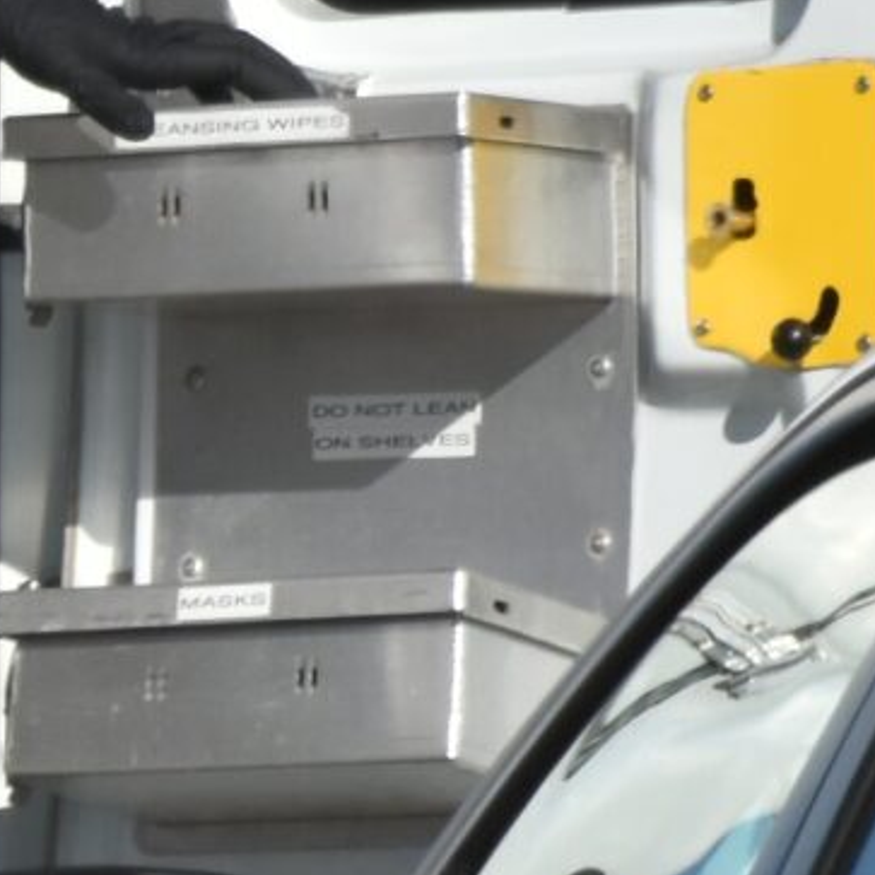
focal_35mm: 2696
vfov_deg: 0.7
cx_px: -615
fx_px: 77100
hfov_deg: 0.7
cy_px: 348
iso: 500
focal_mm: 300
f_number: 8
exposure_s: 1/2000
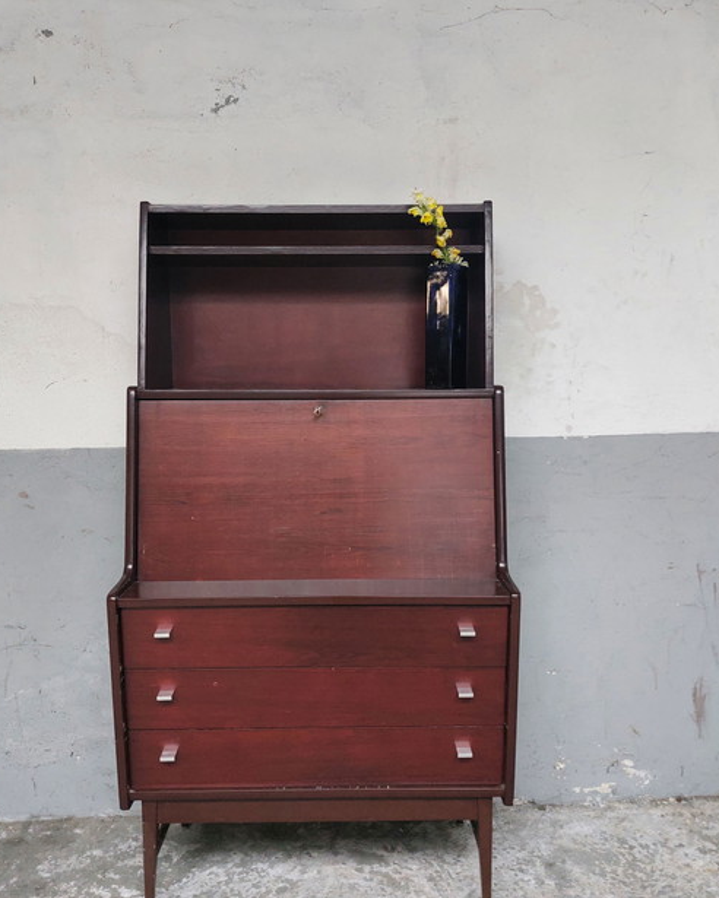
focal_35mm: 26
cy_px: 450
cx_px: 355
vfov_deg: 66.0
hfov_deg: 54.9
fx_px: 692
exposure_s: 1/24
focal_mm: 5.23
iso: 500
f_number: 1.8
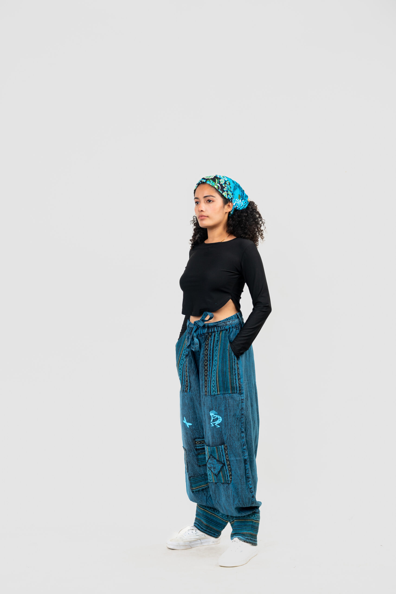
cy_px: 297
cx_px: 198
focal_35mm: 53
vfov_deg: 37.5
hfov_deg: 25.5
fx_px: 874
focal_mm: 53
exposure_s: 1/200
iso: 200
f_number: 4
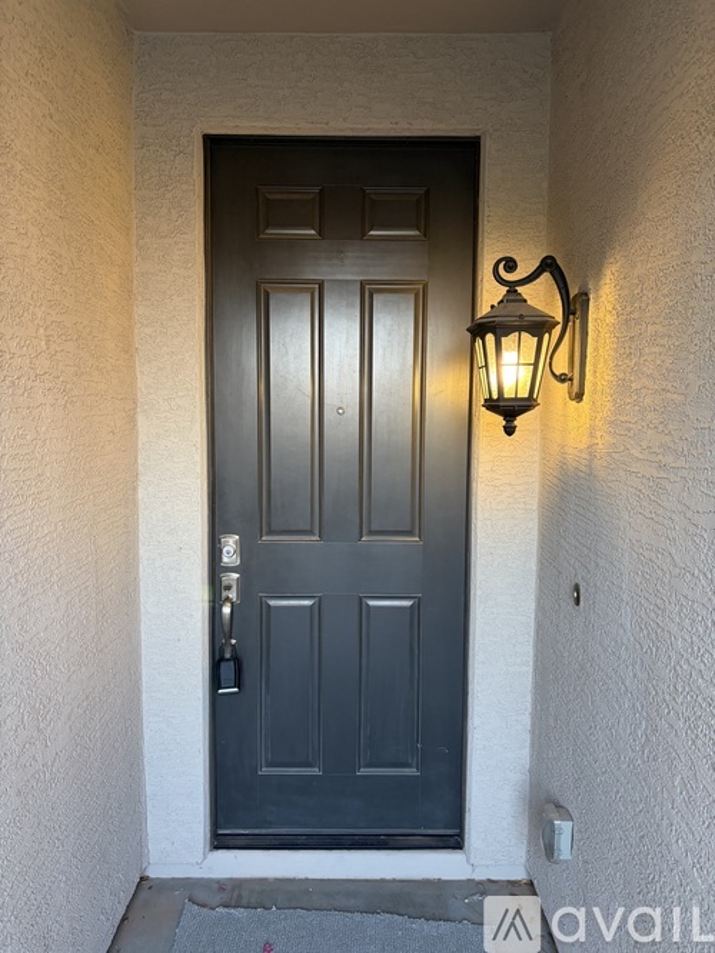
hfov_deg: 53.0
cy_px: 476
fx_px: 716
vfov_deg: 67.3
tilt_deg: -4.5
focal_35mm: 26
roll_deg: +0.2
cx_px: 358
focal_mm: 5.96
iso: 200
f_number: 1.6
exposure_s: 1/60
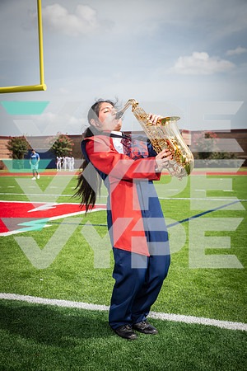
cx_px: 124
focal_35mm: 50
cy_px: 186
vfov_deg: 39.6
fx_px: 515
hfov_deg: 27.0
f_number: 7.1
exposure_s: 1/400
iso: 125
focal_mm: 50
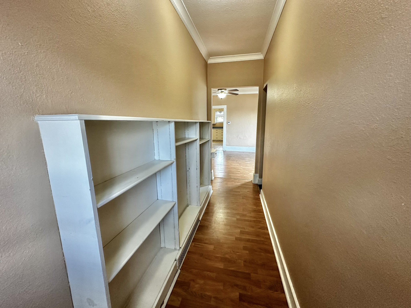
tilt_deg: -10.1
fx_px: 166
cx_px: 206
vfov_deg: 85.7
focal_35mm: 14
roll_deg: +0.4
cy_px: 154
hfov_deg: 102.1
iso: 250
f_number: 2.2
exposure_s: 1/60
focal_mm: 2.22
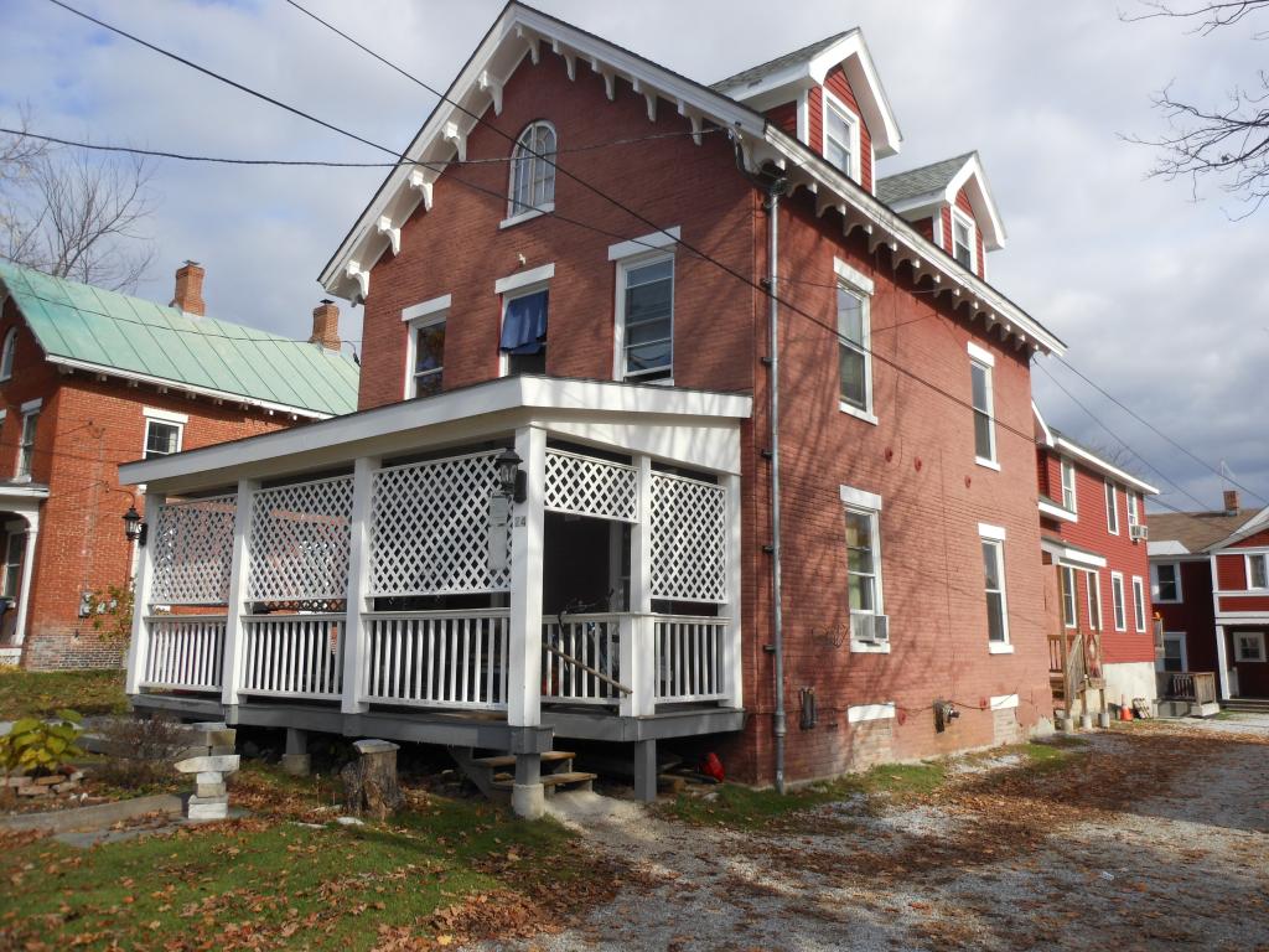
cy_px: 476
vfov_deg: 49.7
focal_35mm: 28
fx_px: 1026
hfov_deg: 63.4
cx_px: 634
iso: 80
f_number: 3.7
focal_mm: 5
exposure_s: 1/640
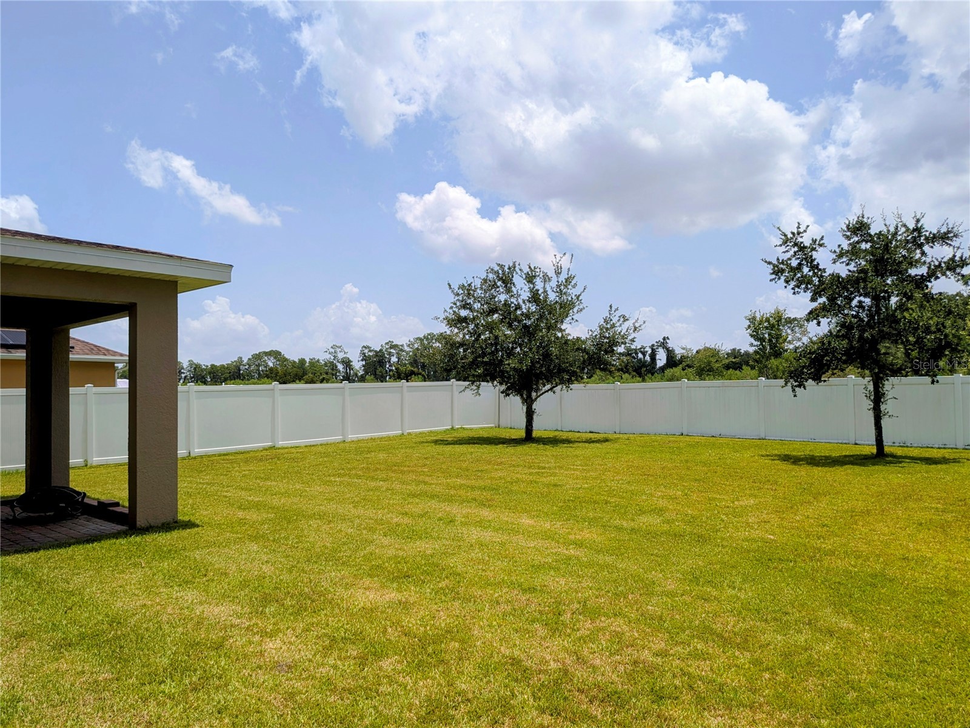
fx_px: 673
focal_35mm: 24
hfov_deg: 71.6
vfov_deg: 56.8
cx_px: 485
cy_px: 364
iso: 46
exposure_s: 1/3460
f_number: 1.7
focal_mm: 4.53
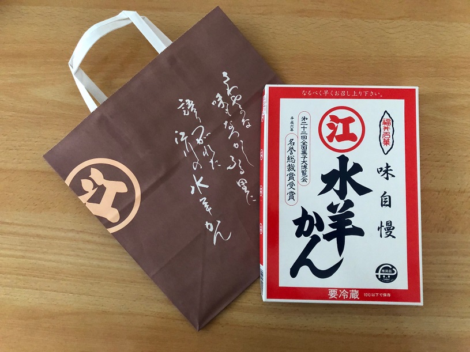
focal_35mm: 28
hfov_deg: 63.5
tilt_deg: -85.5
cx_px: 235
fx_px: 380
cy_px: 176
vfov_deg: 49.7
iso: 320
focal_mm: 3.99
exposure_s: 1/60
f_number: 1.8
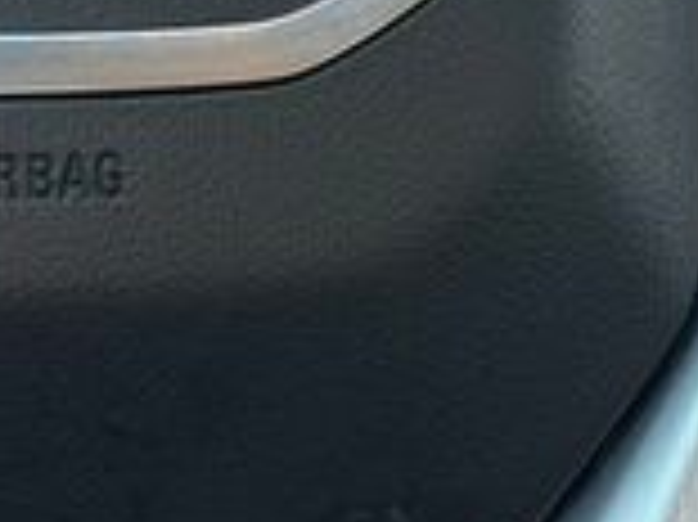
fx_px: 3989
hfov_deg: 9.9
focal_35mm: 198
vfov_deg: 7.4
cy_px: -212
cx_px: 680
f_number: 1.78
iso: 64
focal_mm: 6.76
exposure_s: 1/121
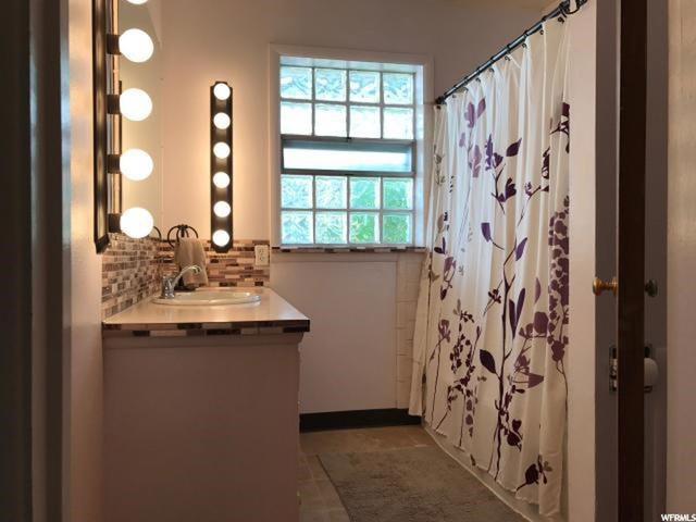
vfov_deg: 49.7
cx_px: 348
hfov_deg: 63.4
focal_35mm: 28
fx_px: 563
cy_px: 261
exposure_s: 1/120
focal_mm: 3.99
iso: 25
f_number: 1.8
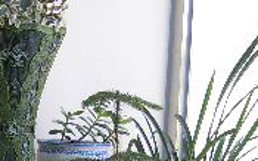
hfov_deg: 15.1
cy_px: 328
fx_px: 955
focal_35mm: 136
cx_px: 7
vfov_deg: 9.0
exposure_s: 1/80
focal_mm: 5.8
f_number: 2.6
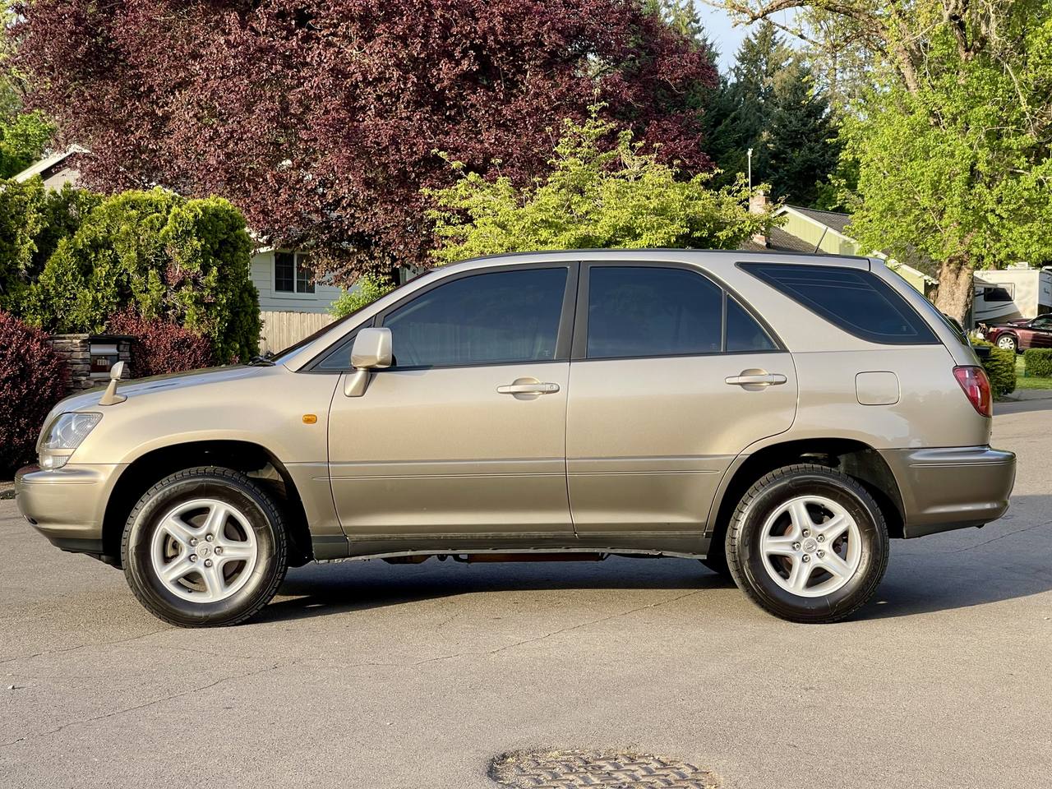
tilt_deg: -1.5
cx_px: 526
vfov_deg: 22.9
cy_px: 394
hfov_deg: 30.3
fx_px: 1945
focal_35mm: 64
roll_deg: +0.1
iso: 20
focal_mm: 7.5
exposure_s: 1/282
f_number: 2.2
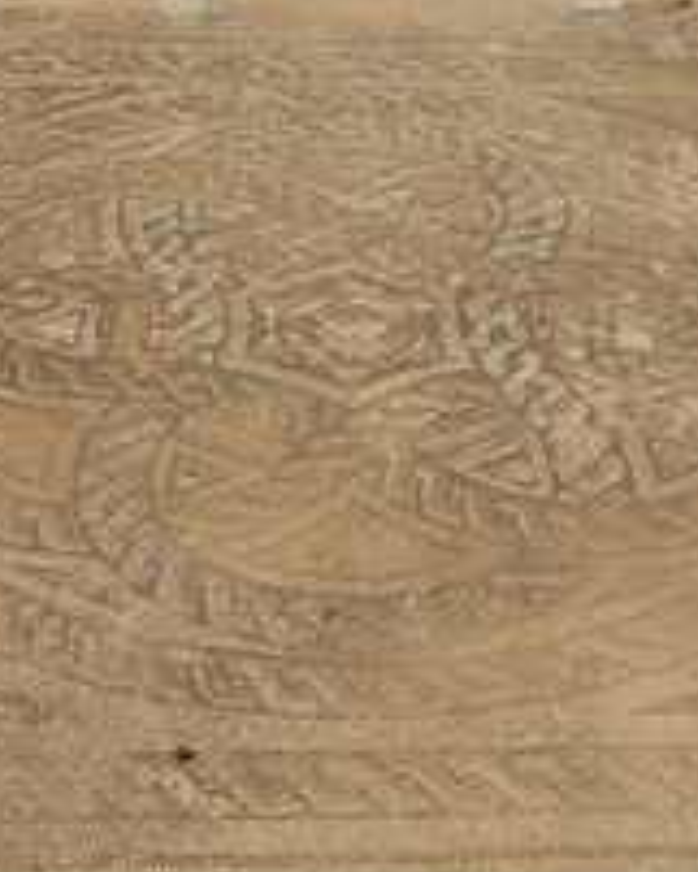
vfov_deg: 22.9
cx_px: 403
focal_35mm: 83
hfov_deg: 18.5
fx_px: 2142
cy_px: 312
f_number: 11
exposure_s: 1/500
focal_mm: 27
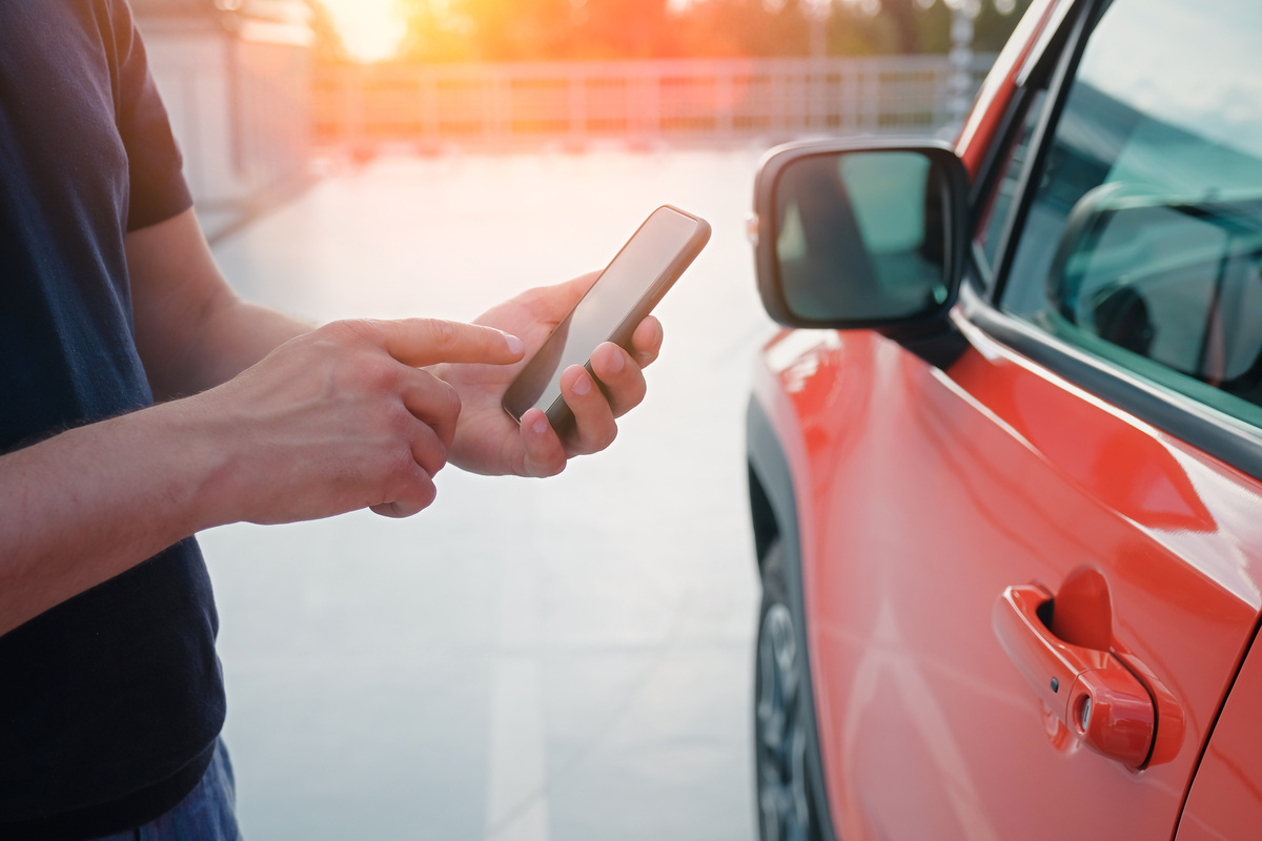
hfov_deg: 44.5
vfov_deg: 30.5
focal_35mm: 44
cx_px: 631
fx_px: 1542
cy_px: 420
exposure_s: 1/800
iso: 200
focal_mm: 29.2
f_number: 2.8
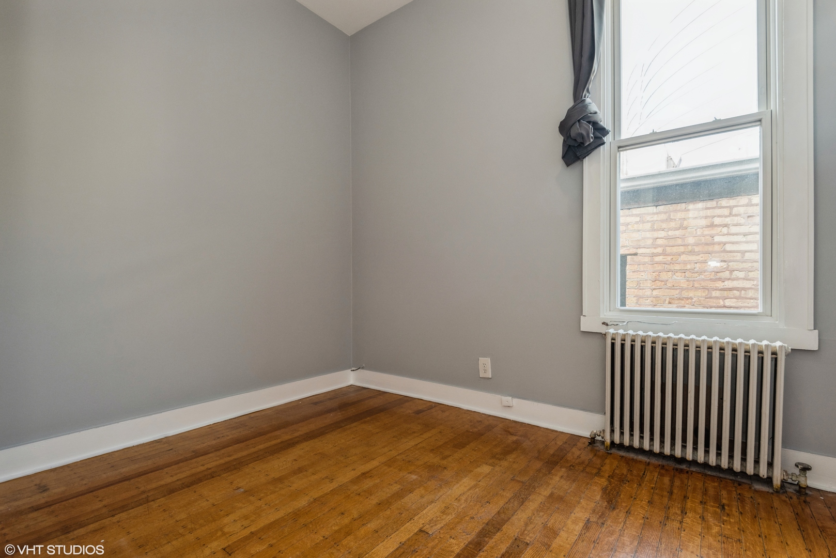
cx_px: 418
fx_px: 372
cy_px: 279
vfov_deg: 73.8
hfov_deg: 96.7
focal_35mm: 16
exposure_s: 1/15
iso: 400
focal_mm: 16
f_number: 8
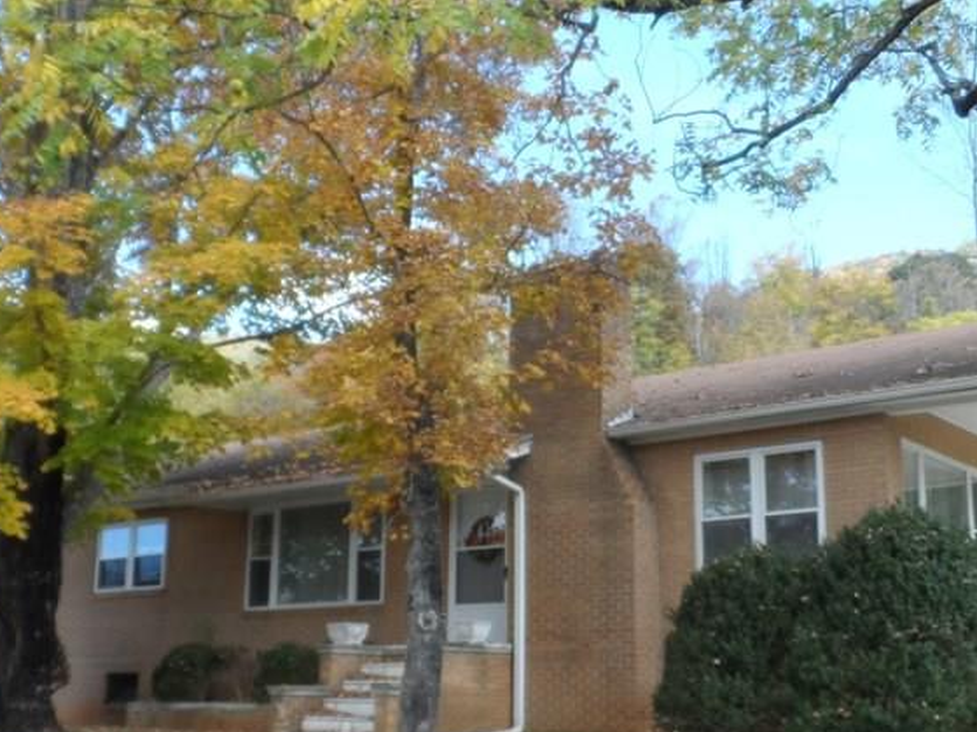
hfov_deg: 42.9
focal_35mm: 44
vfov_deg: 32.8
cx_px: 505
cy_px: 418
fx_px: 1242
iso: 80
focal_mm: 4
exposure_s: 1/125
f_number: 3.2
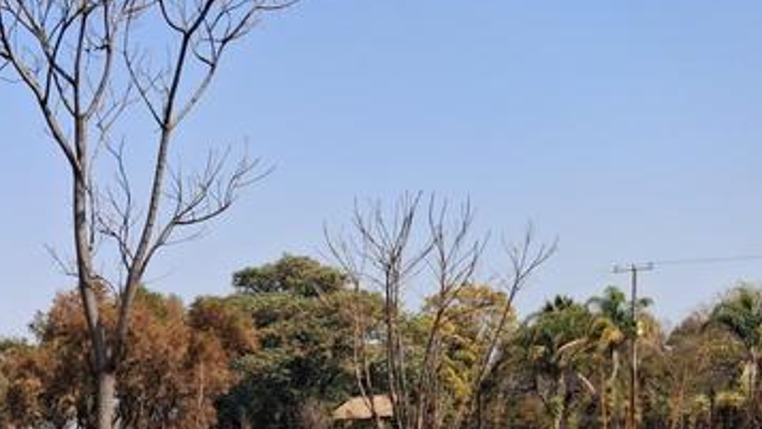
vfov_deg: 17.0
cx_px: -55
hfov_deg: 29.1
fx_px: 1334
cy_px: 591
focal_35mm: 66
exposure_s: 1/354
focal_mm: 4
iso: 25
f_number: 1.8
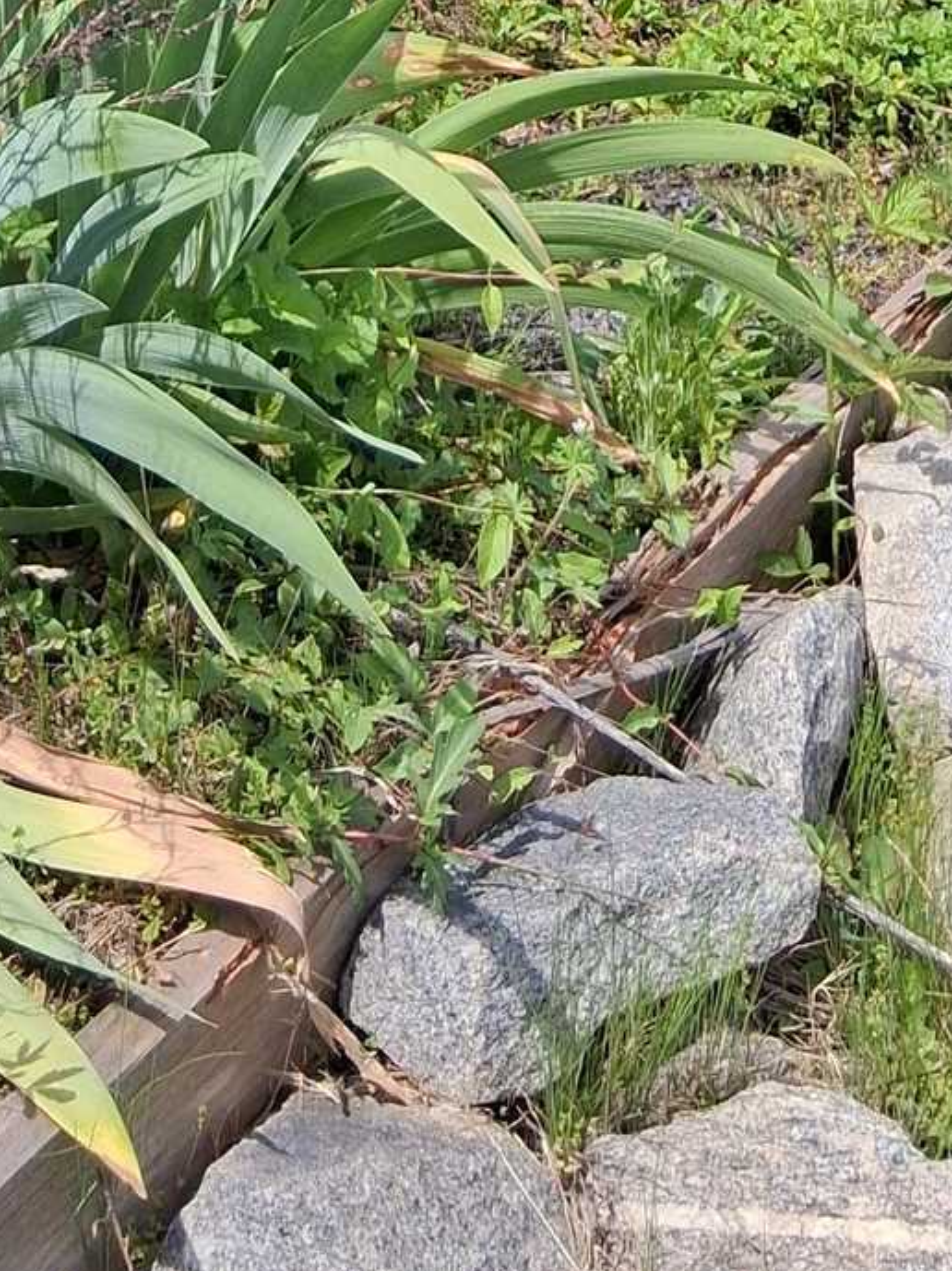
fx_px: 3193
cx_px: 552
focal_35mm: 87
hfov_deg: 16.9
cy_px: -828
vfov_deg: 18.8
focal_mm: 3.98
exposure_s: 1/689
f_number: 1.8
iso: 25
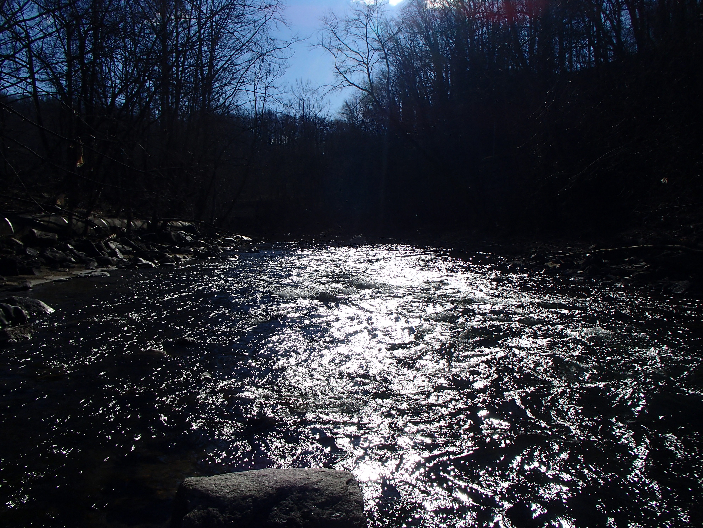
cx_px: 352
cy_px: 264
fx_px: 569
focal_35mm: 28
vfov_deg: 49.7
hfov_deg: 63.4
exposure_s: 1/320
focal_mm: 5
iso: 100
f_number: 11
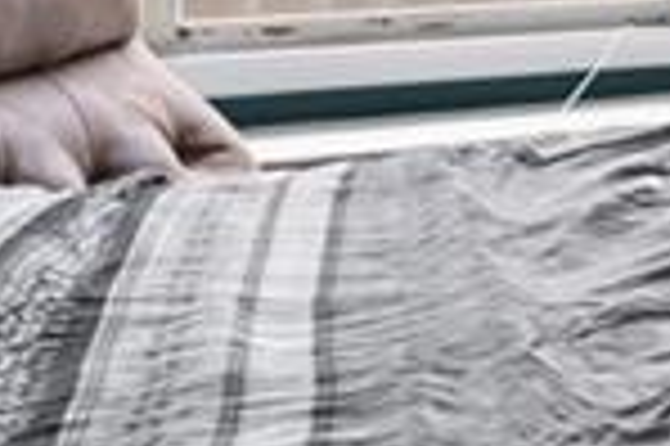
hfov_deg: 11.9
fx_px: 2045
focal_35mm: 110
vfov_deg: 11.8
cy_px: -241
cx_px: 1893
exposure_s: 1/25
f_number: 7.1
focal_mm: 16
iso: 1000
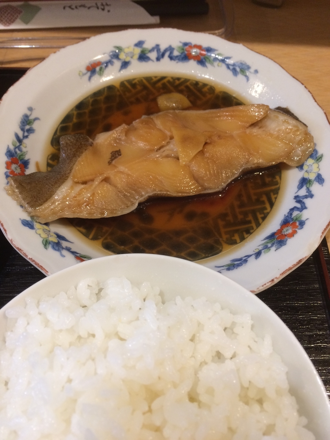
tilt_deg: -60.5
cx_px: 165
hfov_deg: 48.2
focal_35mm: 29
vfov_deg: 61.7
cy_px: 220
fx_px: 369
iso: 125
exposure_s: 1/30
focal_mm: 4.15
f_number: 2.2
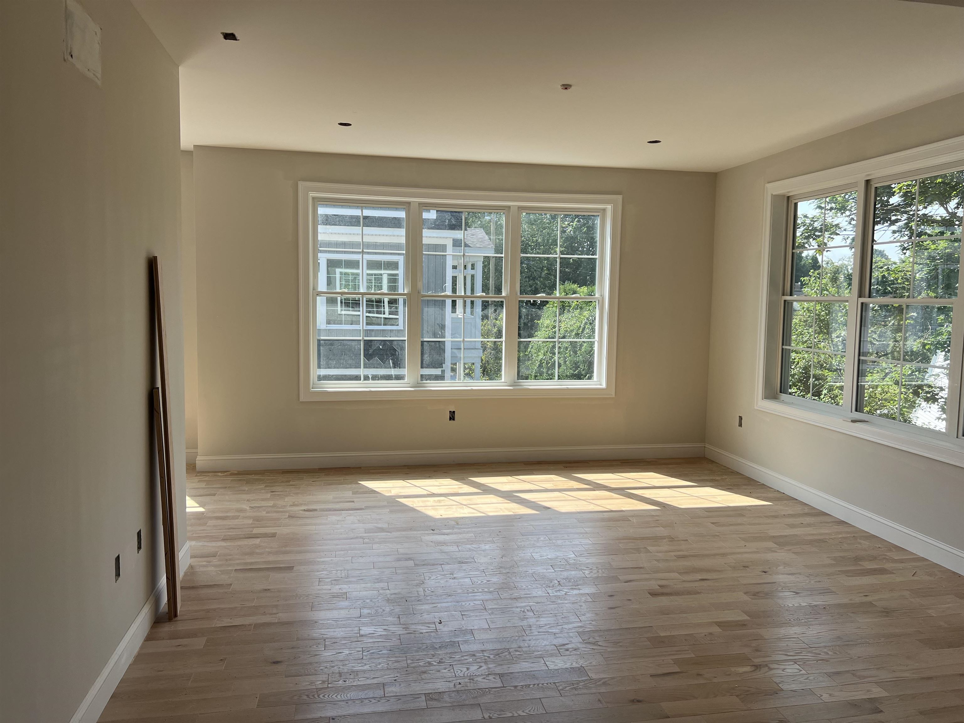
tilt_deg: -4.8
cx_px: 482
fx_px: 724
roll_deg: -1.5
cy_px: 362
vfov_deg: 53.1
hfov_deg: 67.3
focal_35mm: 26
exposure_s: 1/932
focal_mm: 5.7
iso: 50
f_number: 1.5
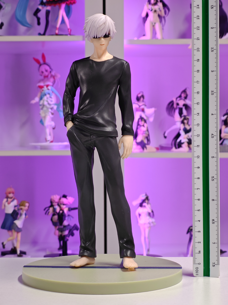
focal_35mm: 80
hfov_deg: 18.4
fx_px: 703
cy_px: 152
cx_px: 114
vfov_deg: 24.4
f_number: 2.4
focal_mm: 7.48
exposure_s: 1/17.8
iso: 400
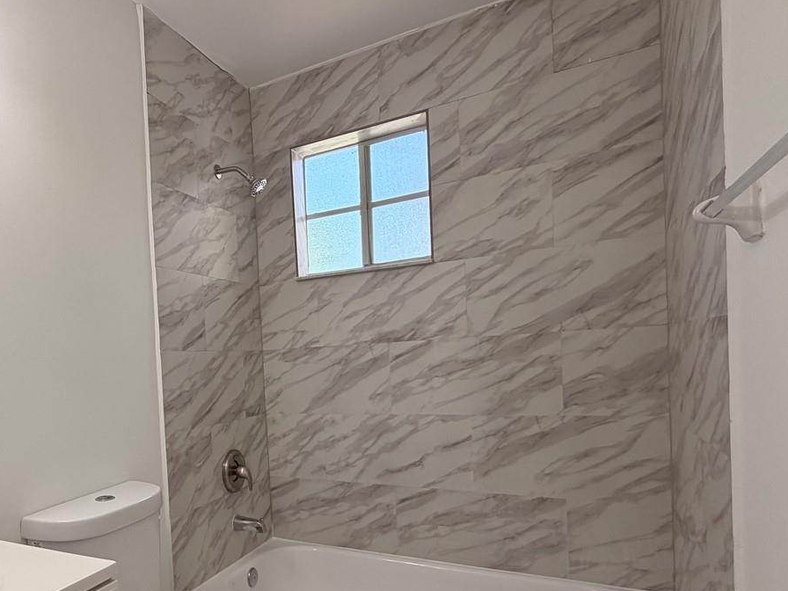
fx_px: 569
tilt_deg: -2.2
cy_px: 383
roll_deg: +3.1
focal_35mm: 25
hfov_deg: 65.6
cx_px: 207
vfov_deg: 54.0
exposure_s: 1/120
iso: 80
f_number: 2.2
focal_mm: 2.22
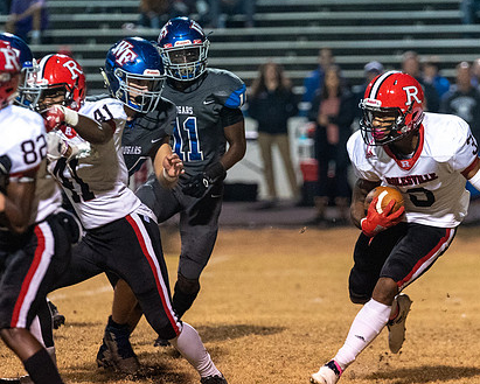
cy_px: 240
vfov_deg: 4.3
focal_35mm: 357
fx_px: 5073
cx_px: 312
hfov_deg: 5.4
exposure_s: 1/640
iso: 6400
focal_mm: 191
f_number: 3.2
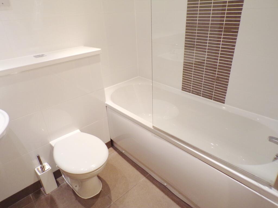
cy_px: 104
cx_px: 139
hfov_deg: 71.6
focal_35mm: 24
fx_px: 193
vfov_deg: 56.8
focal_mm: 4.3
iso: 352
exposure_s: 1/17
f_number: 3
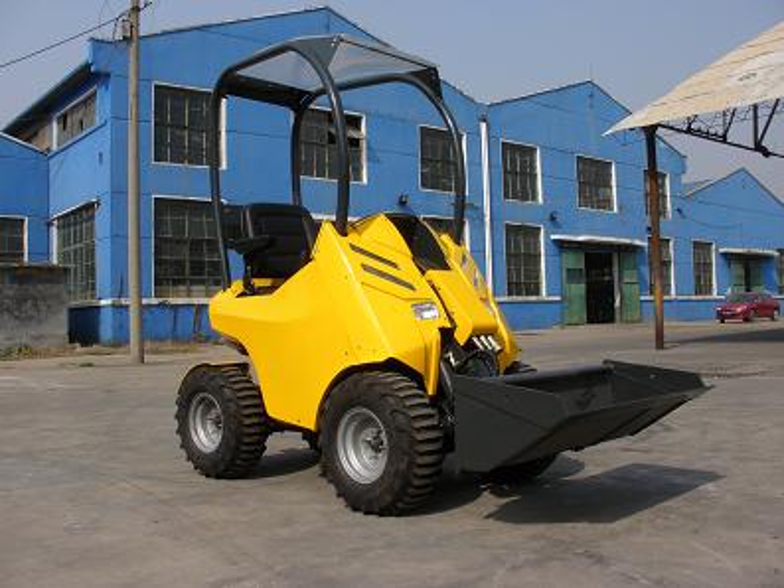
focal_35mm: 36
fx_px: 816
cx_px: 392
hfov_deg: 51.3
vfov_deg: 39.7
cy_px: 294
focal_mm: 6.3
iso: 64
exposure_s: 1/400
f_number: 5.6
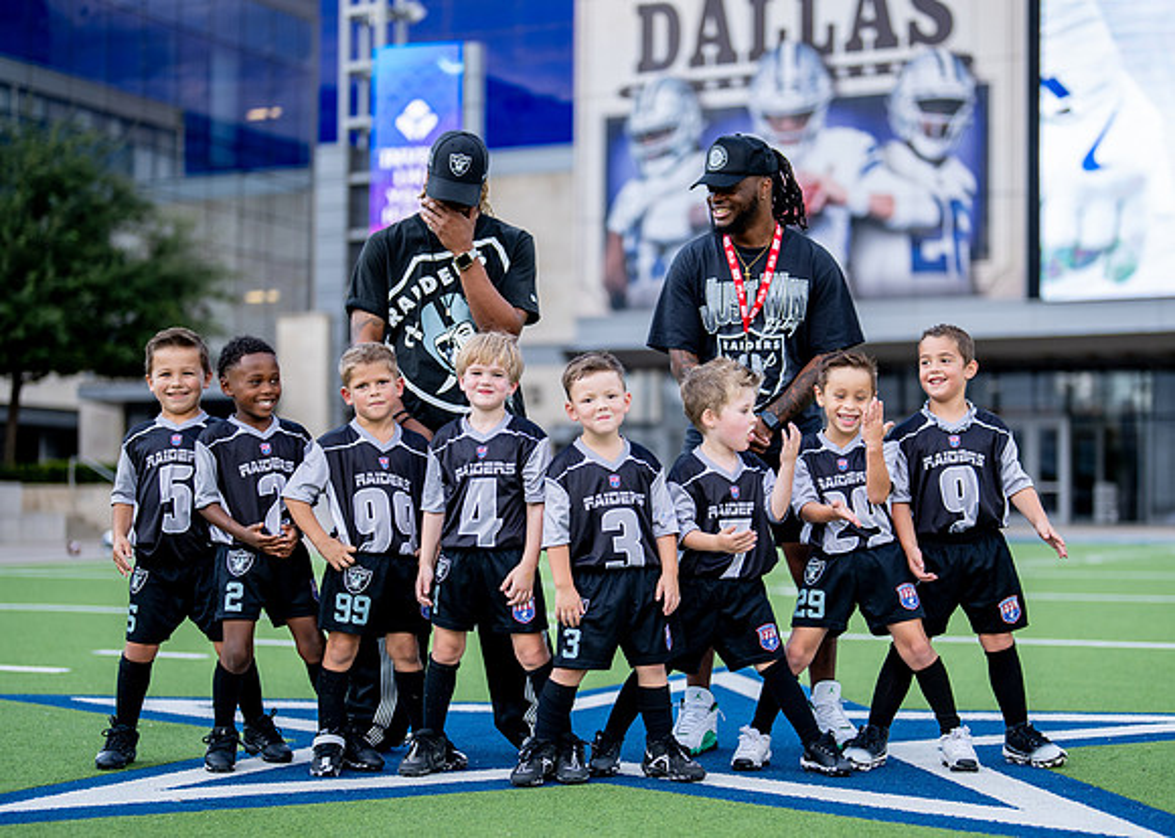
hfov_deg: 30.7
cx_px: 640
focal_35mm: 64
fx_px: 2142
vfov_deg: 22.1
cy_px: 477
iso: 100
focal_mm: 50
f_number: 1.2
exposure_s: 1/1250
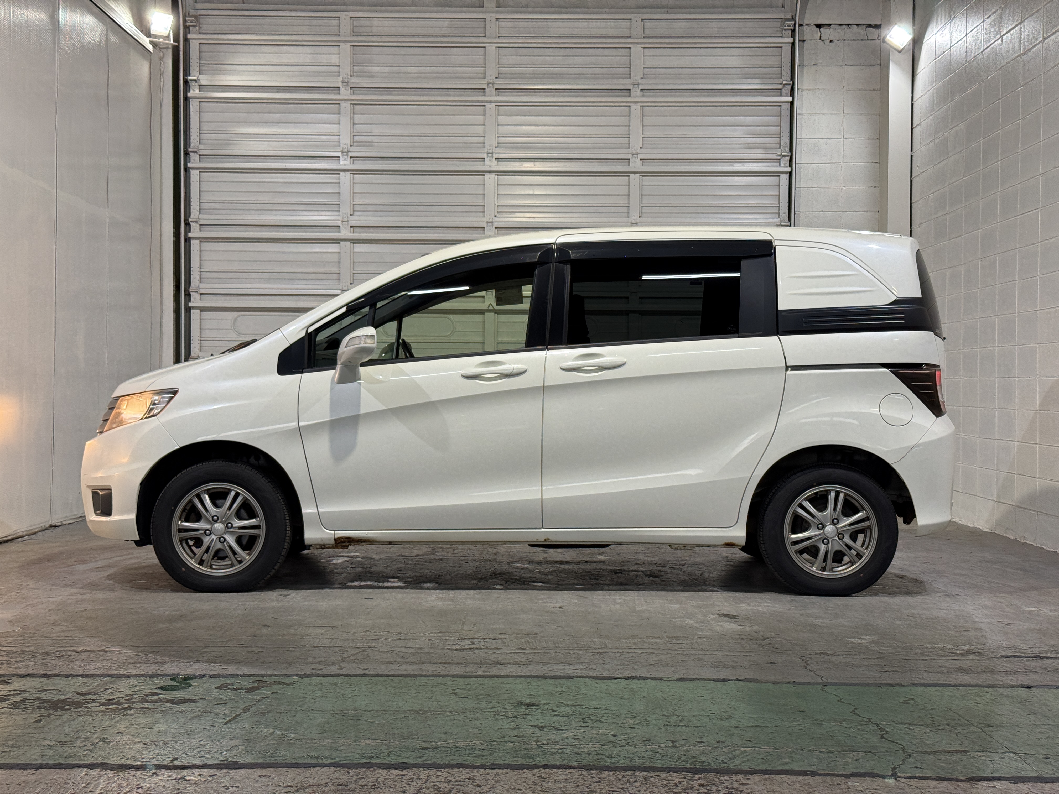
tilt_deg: +0.3
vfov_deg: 30.3
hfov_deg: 39.7
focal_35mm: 48
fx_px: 1468
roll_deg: -0.3
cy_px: 397
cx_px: 530
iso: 64
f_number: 1.78
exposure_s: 1/60
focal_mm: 6.76
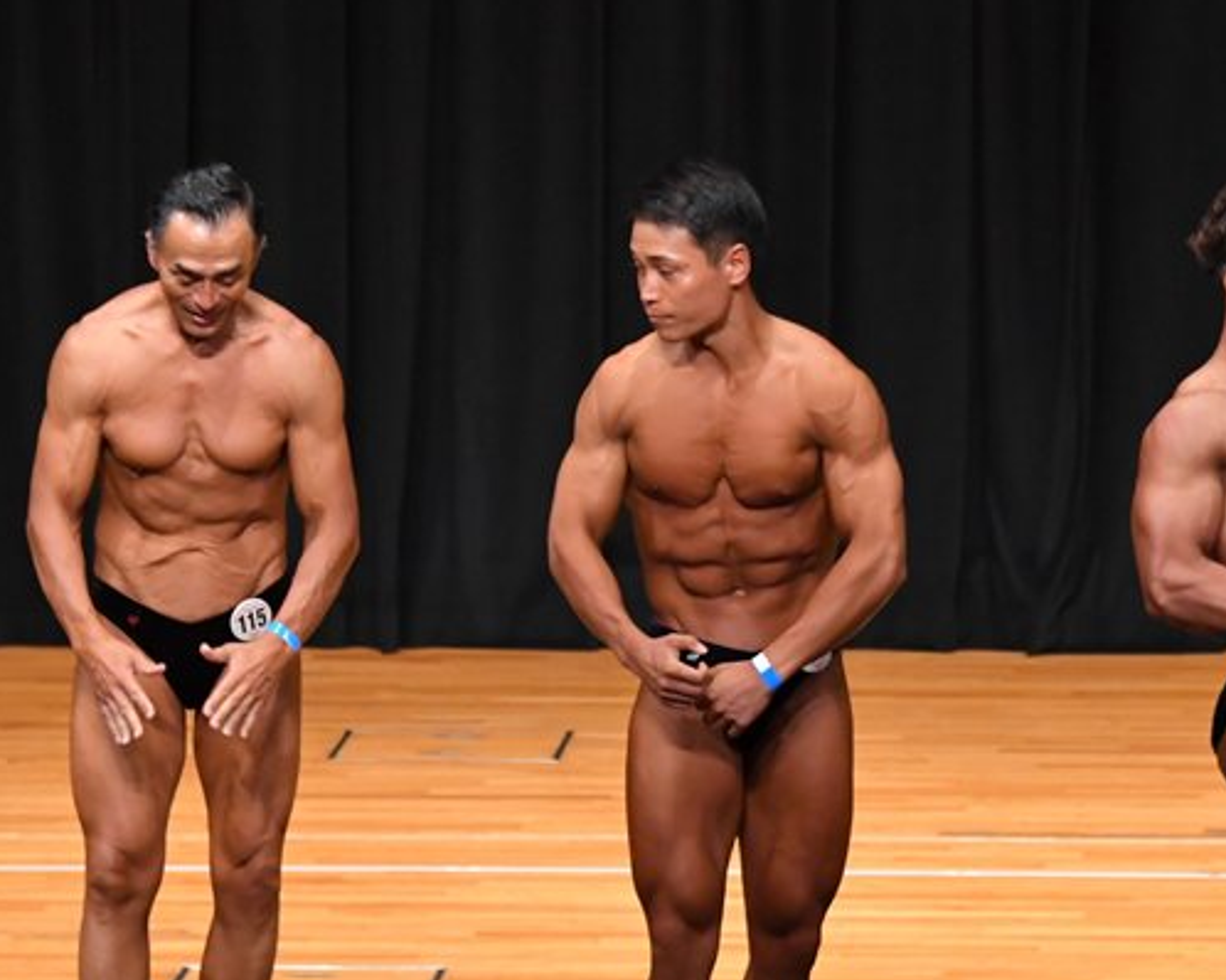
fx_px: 11498
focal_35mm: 317
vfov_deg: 4.9
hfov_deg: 6.1
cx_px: 469
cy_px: 581
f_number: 5.6
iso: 5000
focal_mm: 145
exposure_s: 1/400
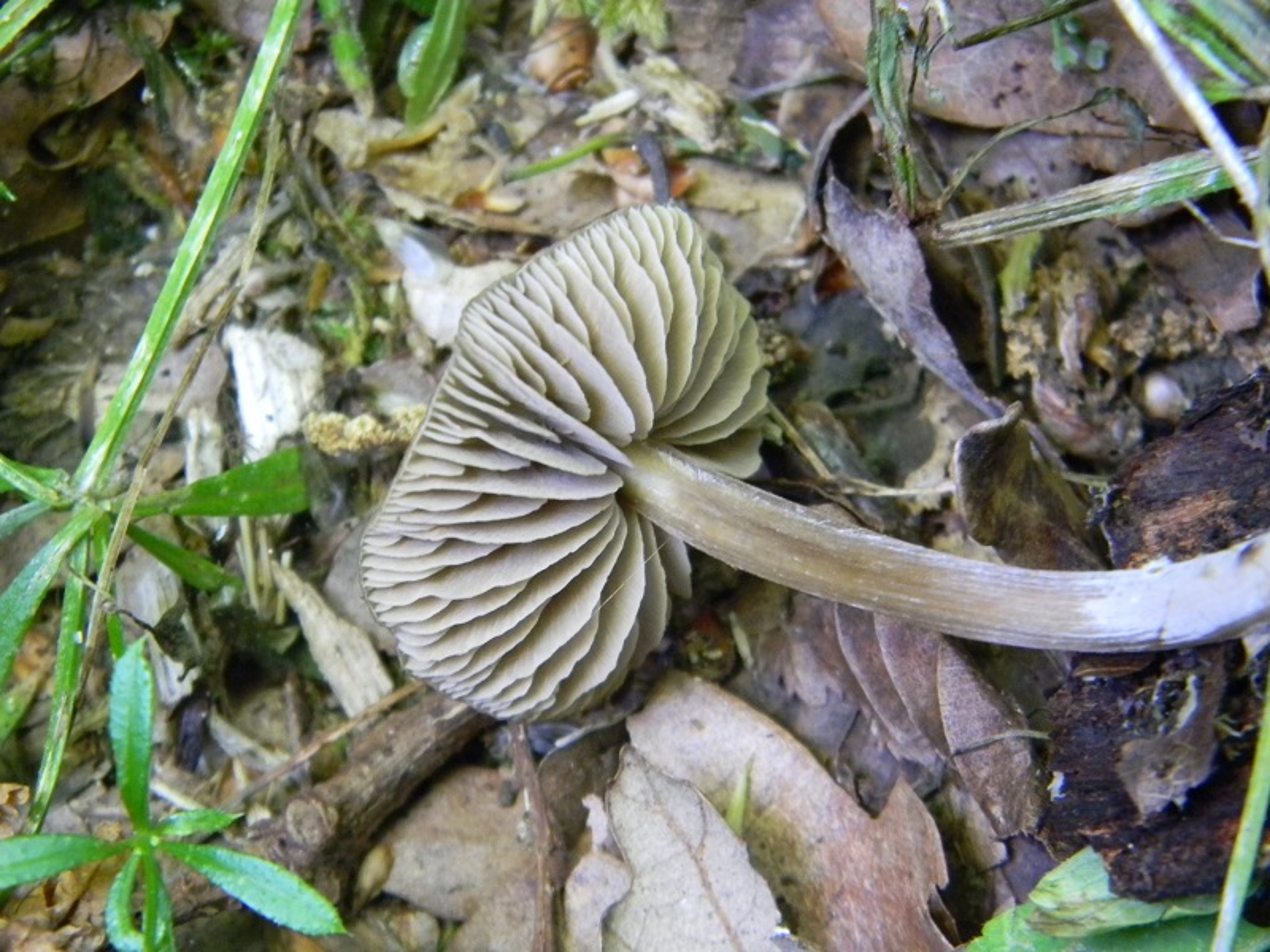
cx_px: 635
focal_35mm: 83
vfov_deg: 17.8
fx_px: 3045
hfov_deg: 23.6
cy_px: 476
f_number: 4.5
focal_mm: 15.1
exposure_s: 1/7.6
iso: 400
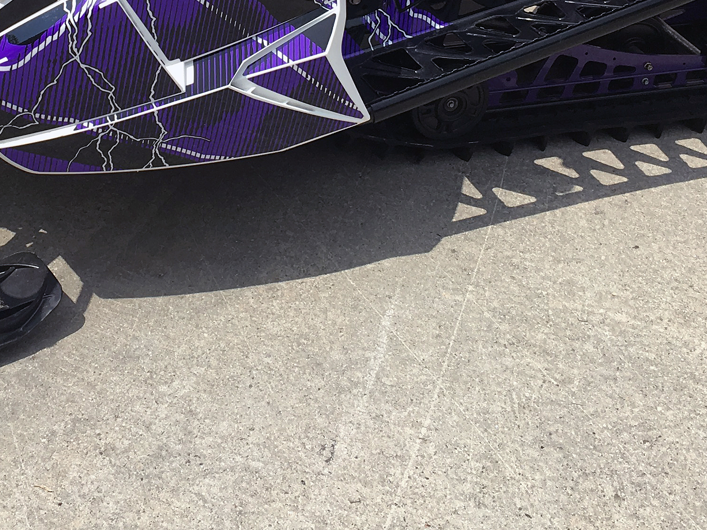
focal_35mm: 78
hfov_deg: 24.8
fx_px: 1593
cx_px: 206
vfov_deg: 18.3
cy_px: -22
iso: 25
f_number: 2.2
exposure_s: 1/1748
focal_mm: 4.15
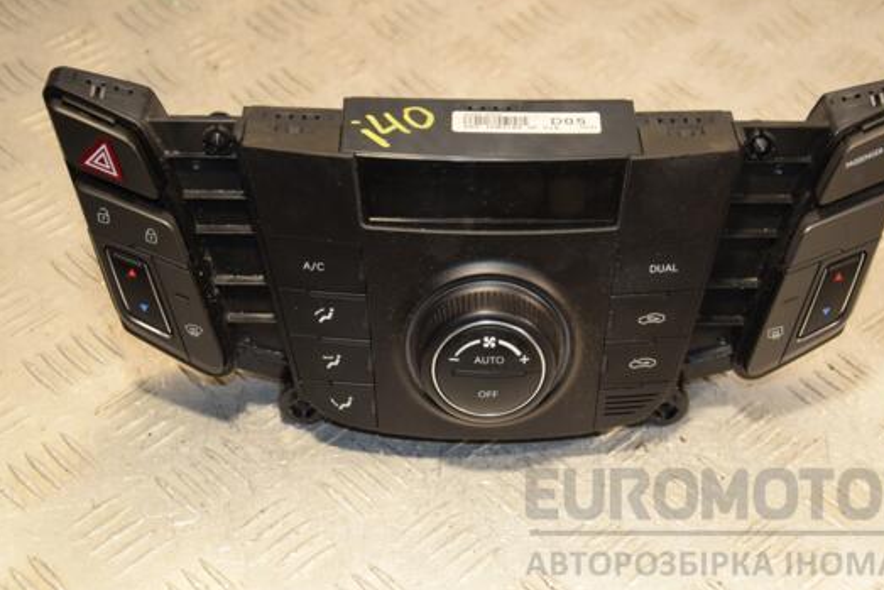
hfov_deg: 23.6
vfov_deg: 15.9
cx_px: 494
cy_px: 269
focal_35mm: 86
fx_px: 2112
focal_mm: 50
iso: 800
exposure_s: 1/160
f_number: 5
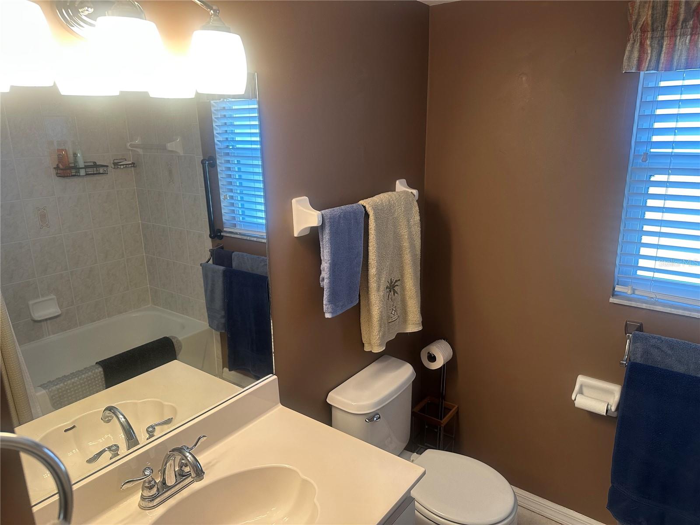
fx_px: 485
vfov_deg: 56.8
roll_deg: +0.5
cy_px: 262
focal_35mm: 24
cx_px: 350
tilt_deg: -14.6
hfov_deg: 71.6
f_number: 1.78
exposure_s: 1/120
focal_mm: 6.86
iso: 160
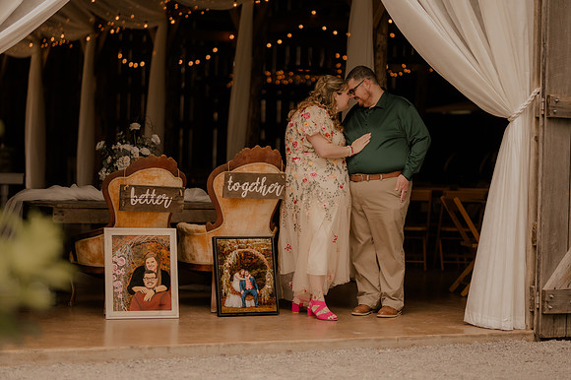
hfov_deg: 23.0
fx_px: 1406
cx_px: 286
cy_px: 190
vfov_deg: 15.4
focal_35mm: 89
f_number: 1.4
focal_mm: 85
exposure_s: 1/1600
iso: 250
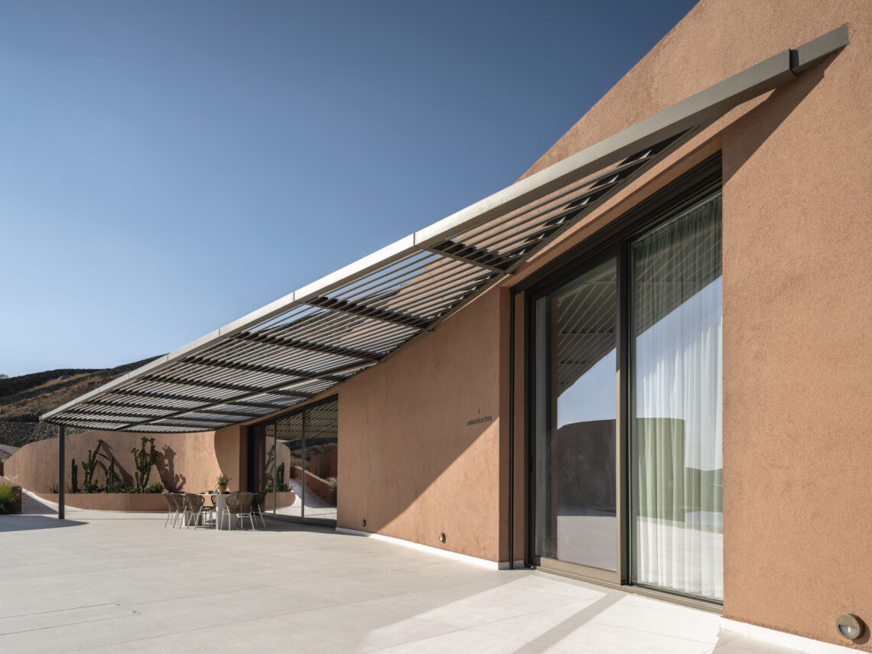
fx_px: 605
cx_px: 436
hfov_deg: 71.6
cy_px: 327
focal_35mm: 24
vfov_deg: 56.8
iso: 100
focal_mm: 30
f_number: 11
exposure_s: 1/1000
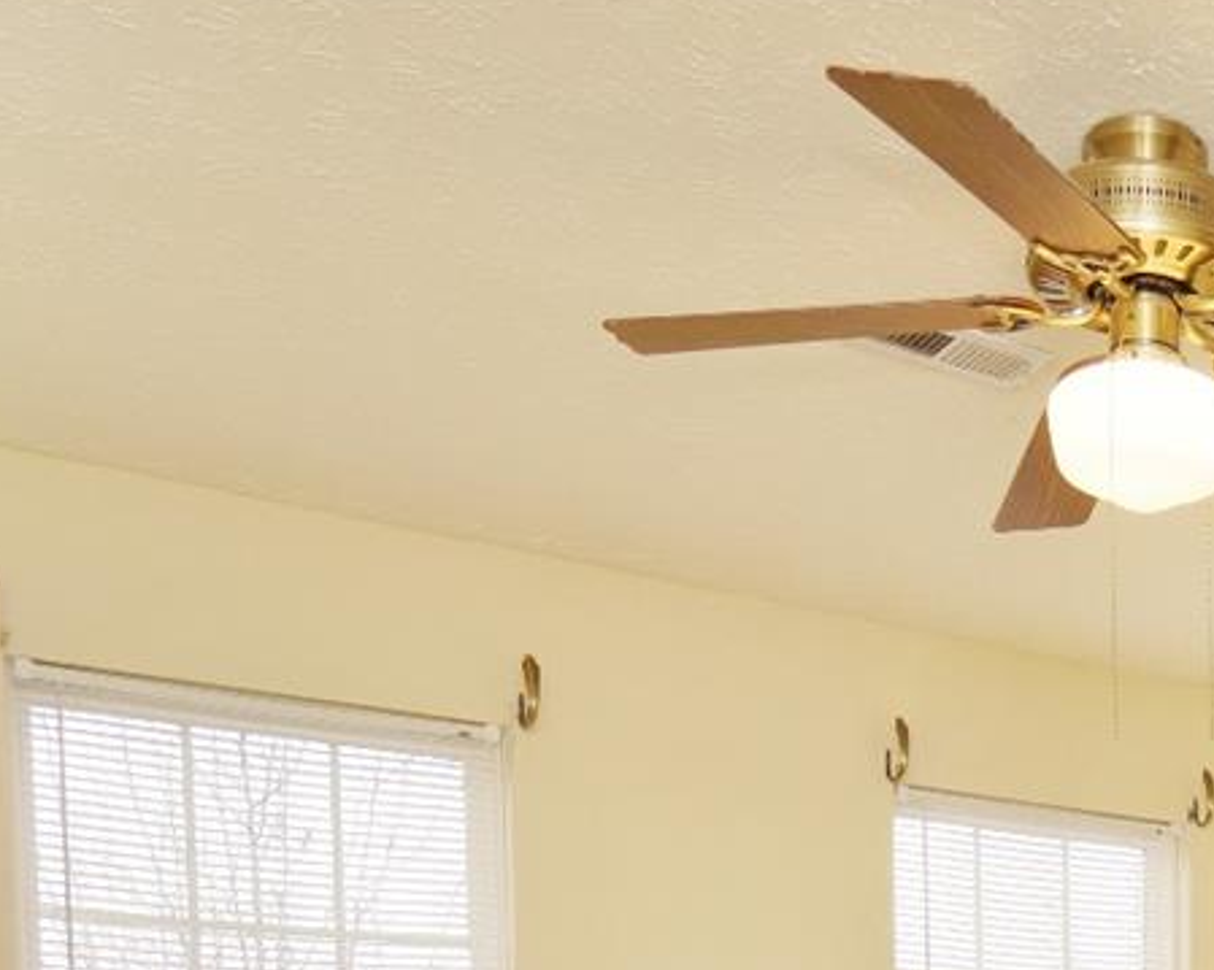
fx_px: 1688
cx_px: 1314
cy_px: 1267
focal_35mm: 47
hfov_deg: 34.5
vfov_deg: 26.9
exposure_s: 1/60
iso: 125
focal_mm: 10
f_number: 4
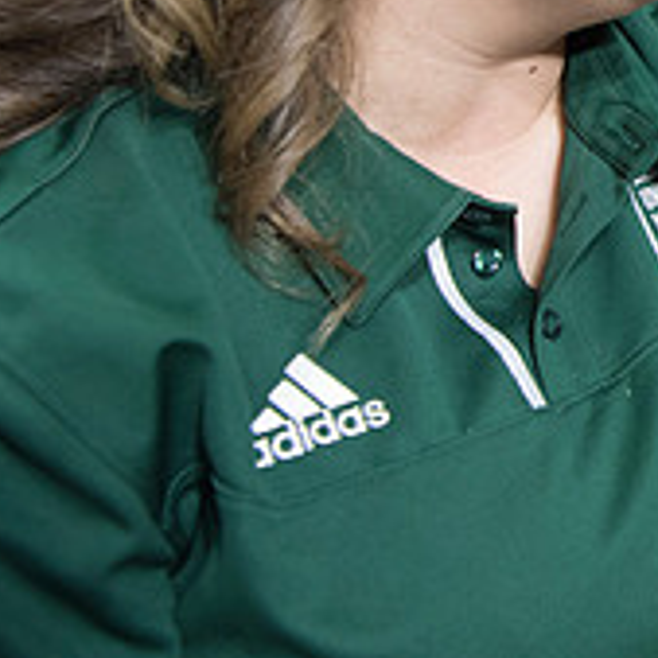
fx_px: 1505
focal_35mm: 70
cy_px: 6
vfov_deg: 23.6
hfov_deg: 20.4
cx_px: 1036
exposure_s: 1/160
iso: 2000
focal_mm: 24
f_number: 3.5
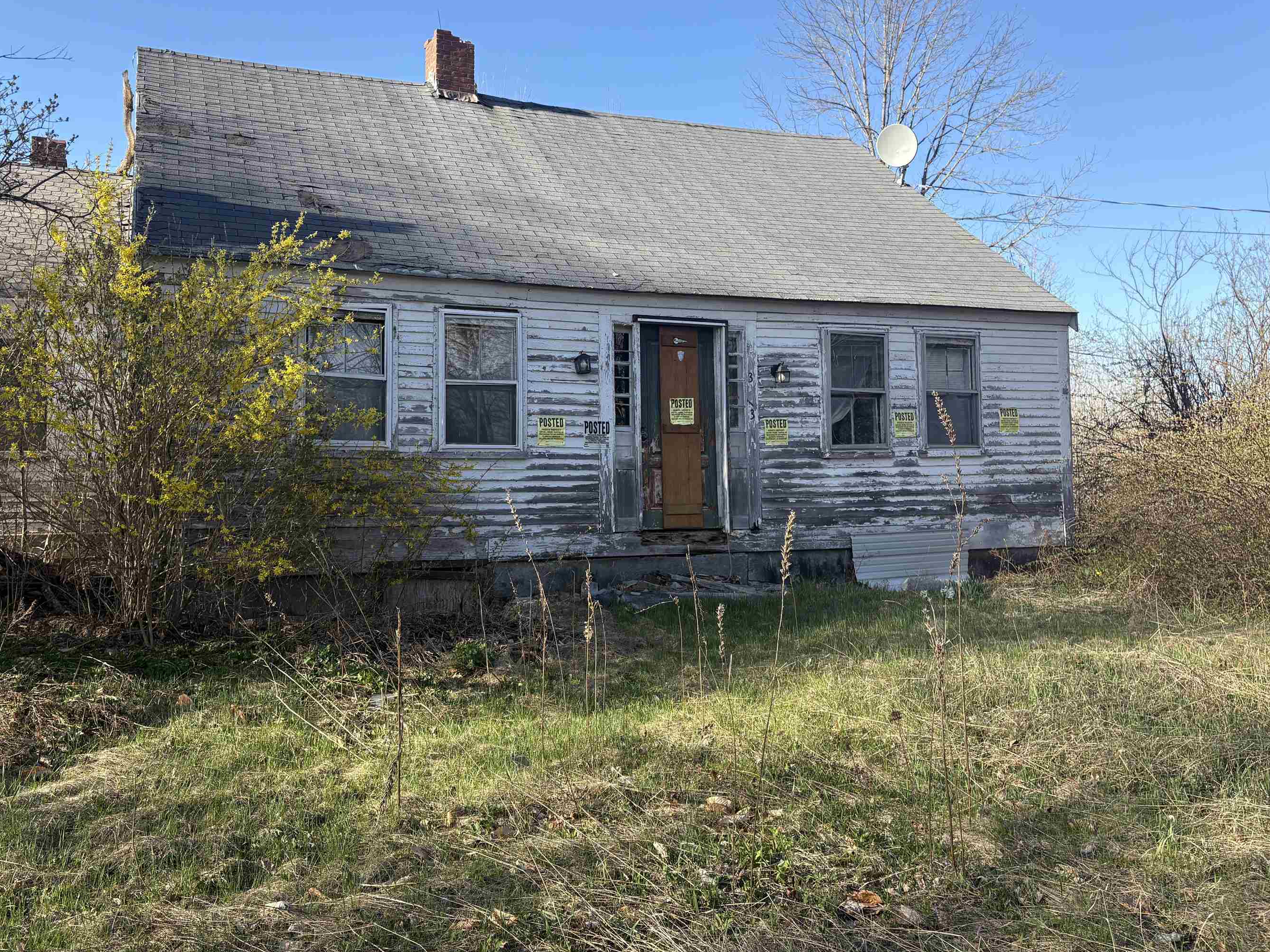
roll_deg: +0.6
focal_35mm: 30
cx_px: 579
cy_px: 408
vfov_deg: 46.7
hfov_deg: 59.9
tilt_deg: +3.4
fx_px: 1101
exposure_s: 1/1099
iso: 50
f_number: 1.6
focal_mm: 5.96
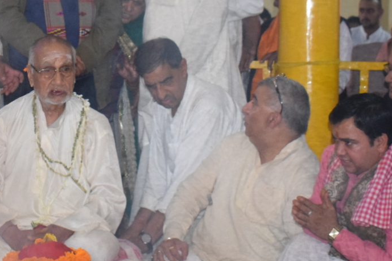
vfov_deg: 10.7
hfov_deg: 16.0
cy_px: 34
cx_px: 81
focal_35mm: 127
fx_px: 1382
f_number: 4.8
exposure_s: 1/60
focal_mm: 36
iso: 2800
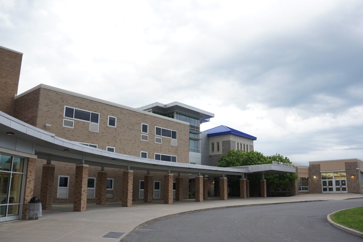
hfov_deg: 61.2
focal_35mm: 30
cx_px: 182
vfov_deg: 43.0
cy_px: 121
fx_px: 307
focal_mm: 20.3
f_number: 5.6
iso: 400
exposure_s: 1/200
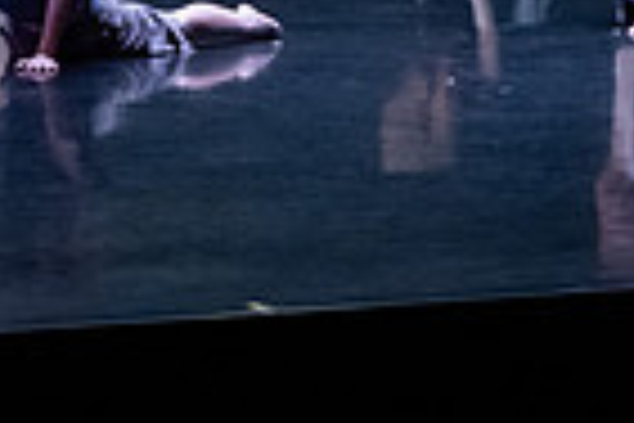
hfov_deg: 9.2
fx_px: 3927
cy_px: -368
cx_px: 283
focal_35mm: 223
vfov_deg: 6.0
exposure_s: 1/400
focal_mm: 47
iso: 4000
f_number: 3.2
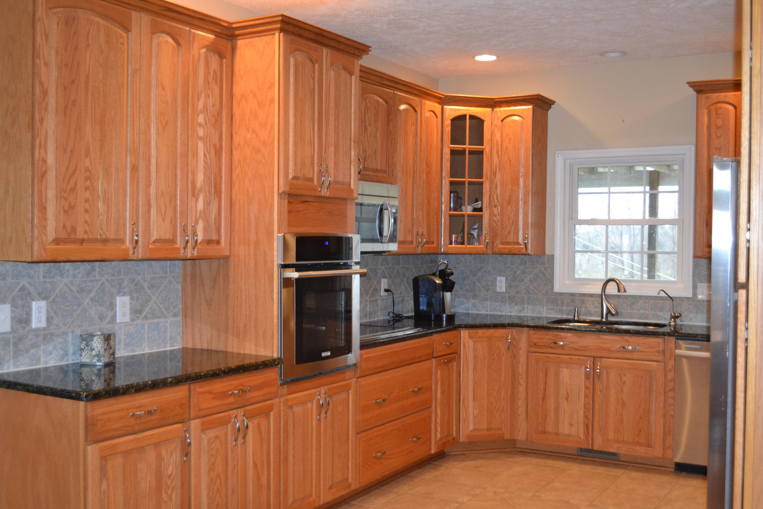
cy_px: 254
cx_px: 382
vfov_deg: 34.2
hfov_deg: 49.6
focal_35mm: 39
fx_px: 827
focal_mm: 26
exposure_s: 1/60
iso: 1600
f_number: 4.2
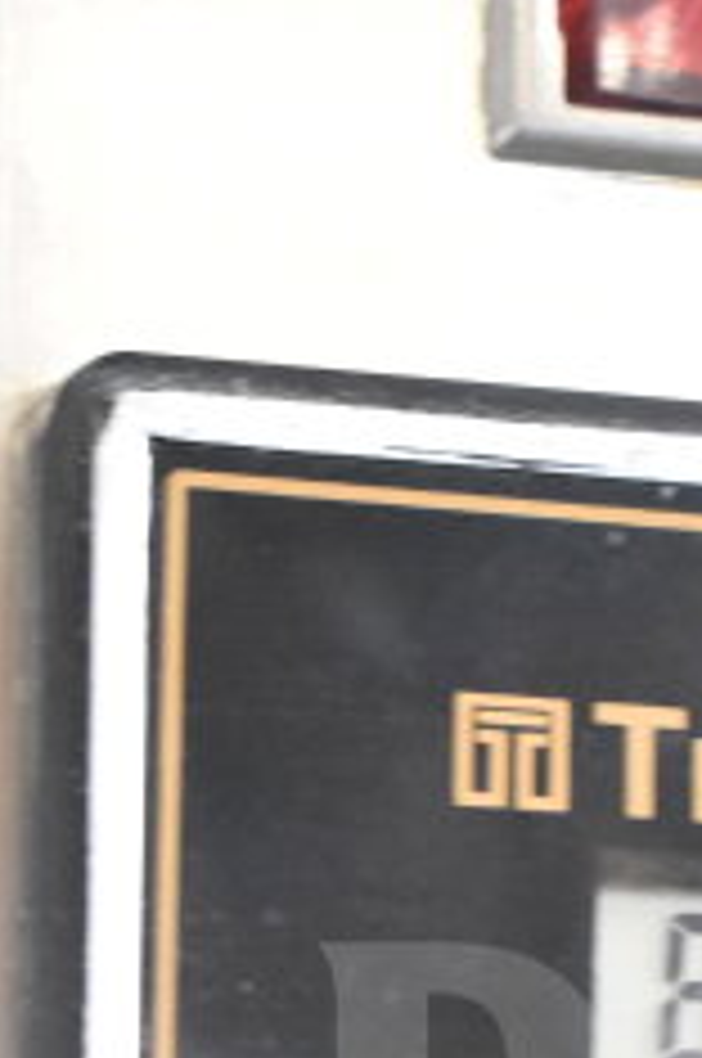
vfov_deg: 8.7
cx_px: 720
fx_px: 6864
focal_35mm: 234
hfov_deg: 5.8
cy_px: 1299
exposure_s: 1/60
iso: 4500
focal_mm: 40
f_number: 4.8
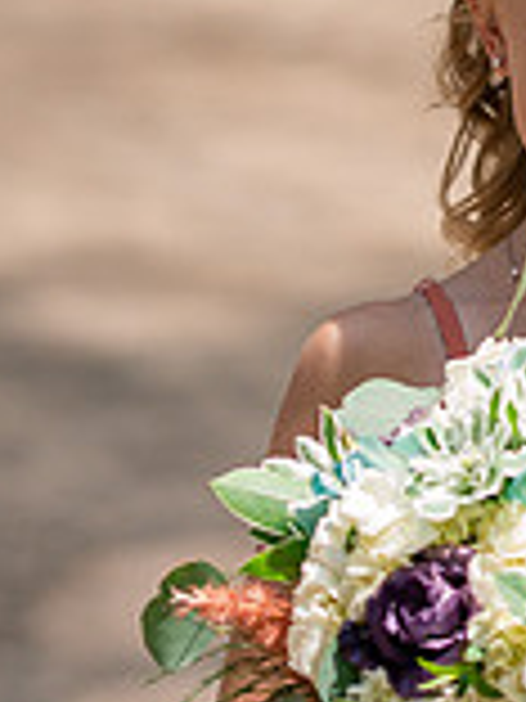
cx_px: 808
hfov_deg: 4.2
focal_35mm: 354
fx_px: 7172
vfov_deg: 5.6
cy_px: 378
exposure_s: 1/3200
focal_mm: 85
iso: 800
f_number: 3.2
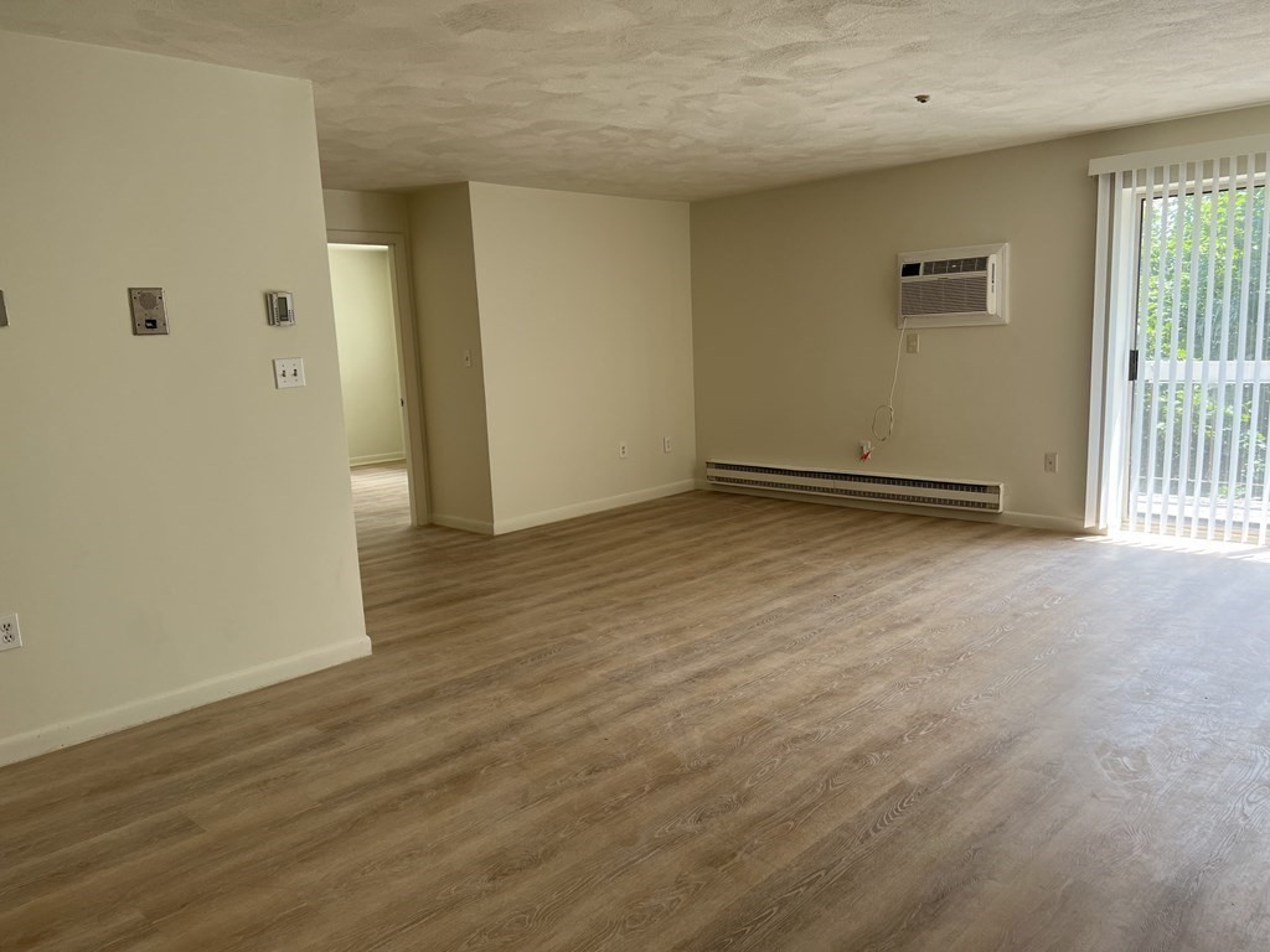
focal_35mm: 26
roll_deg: +2.1
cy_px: 476
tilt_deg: -9.1
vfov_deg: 53.1
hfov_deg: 67.3
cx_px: 635
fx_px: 954
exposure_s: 1/149
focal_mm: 5.7
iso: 64
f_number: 1.5
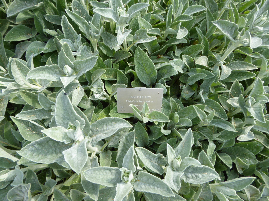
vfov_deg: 56.8
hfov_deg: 71.6
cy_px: 100
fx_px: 187
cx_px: 134
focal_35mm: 24
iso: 80
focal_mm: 4.3
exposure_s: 1/250
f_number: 3.5
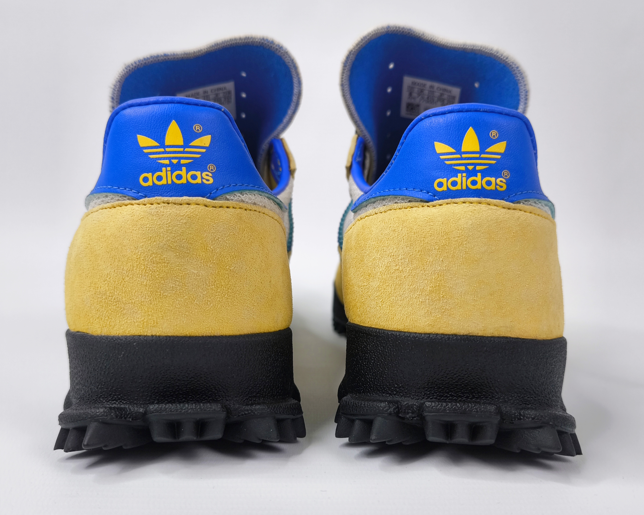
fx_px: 496
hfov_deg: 66.0
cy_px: 257
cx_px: 326
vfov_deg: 54.9
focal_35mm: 26
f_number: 1.9
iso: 50
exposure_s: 1/103
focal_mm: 6.92
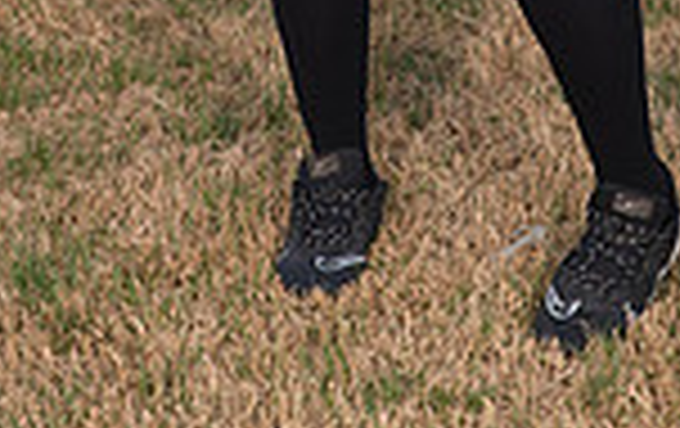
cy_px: -563
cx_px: 347
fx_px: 3658
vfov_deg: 6.4
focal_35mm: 197
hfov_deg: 10.6
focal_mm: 65
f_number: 6.3
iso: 320
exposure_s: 1/320
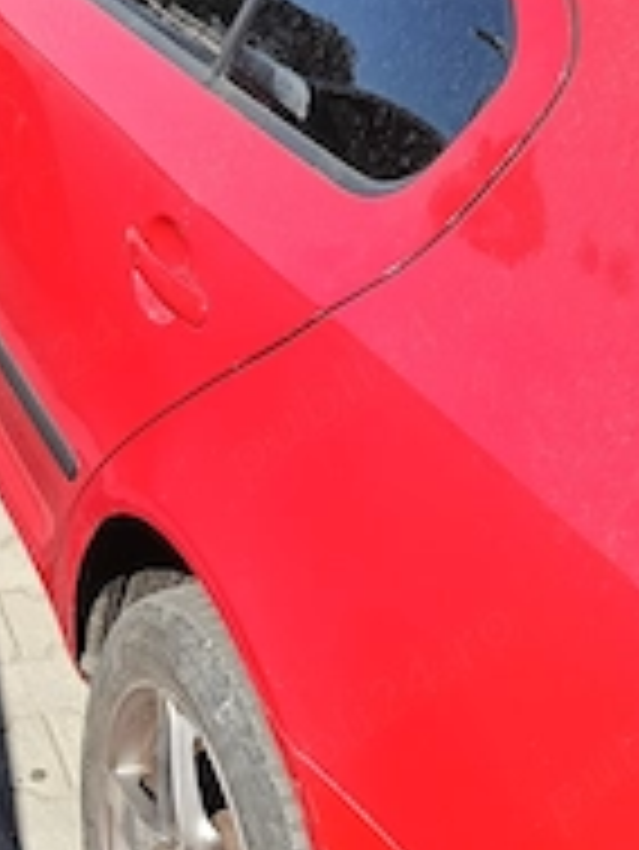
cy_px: 445
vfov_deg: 33.8
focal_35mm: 57
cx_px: 212
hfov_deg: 25.5
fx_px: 1401
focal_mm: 3.98
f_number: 1.8
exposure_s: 1/372
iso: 50
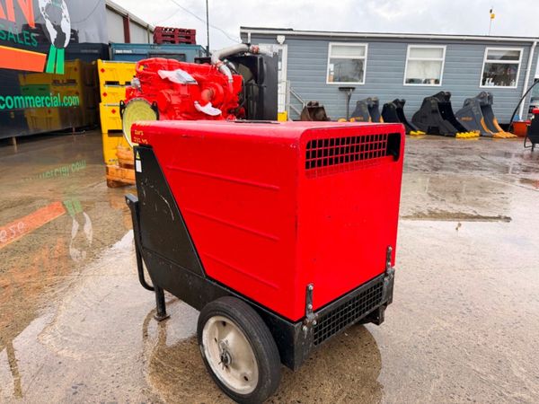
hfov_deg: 71.6
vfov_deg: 56.8
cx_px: 270
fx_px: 374
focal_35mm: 24
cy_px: 202
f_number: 1.78
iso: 100
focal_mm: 6.76
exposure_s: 1/858
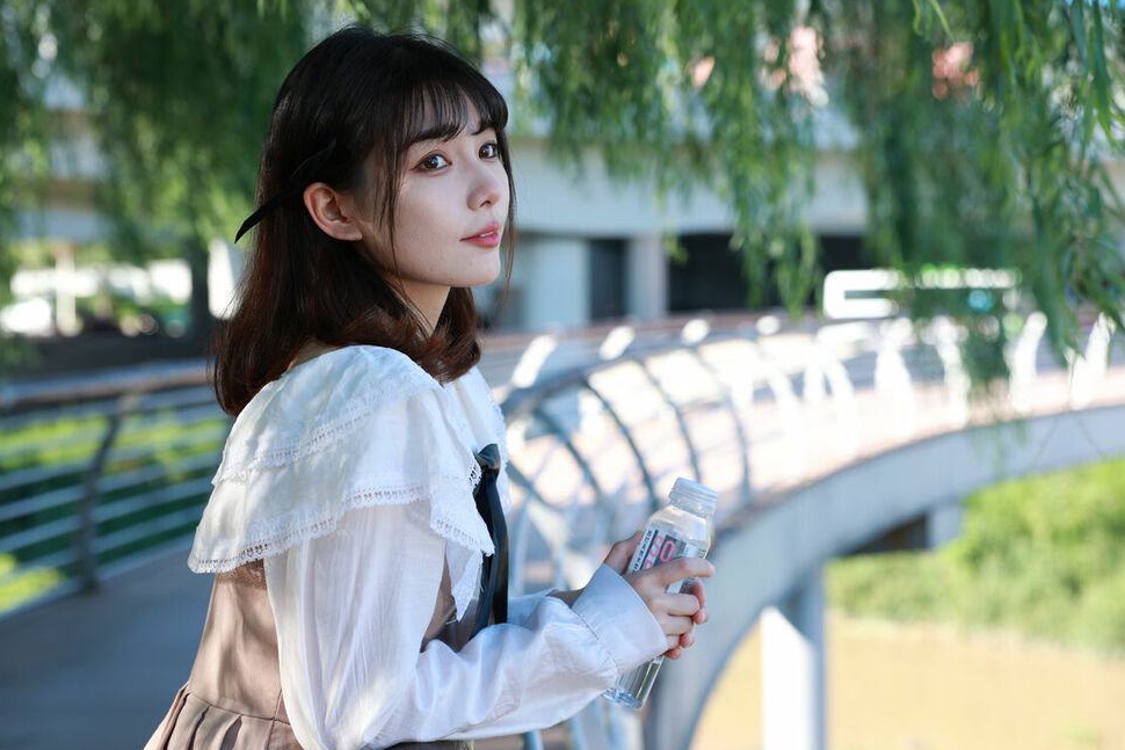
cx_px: 518
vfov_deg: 20.6
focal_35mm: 66
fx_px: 2063
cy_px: 380
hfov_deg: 30.5
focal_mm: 61
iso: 125
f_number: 4
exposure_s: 1/200
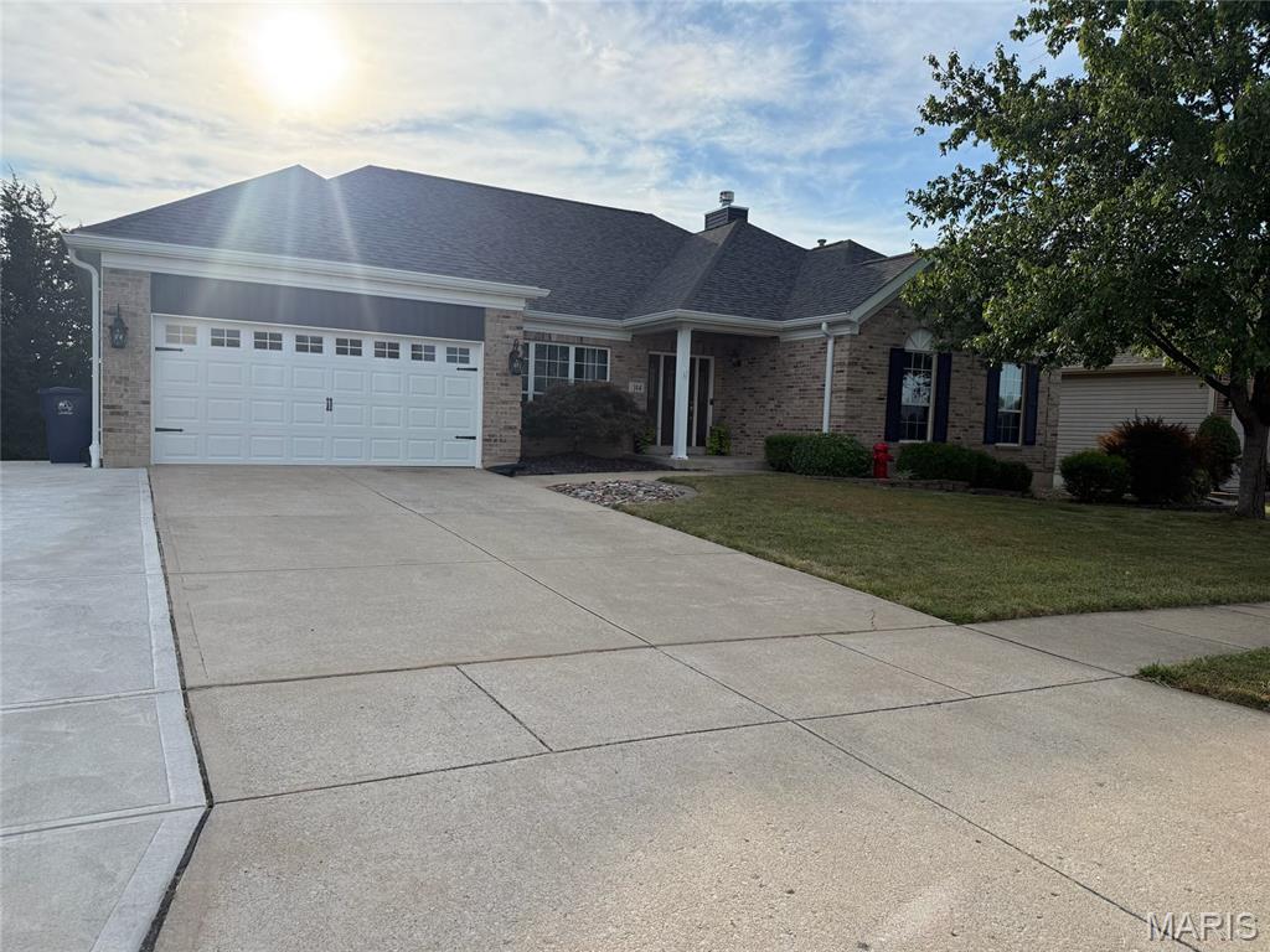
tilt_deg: -4.1
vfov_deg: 56.8
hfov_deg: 71.6
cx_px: 635
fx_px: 881
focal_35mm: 24
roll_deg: -1.9
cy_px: 476
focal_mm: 6.76
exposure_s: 1/4673
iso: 100
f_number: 1.78
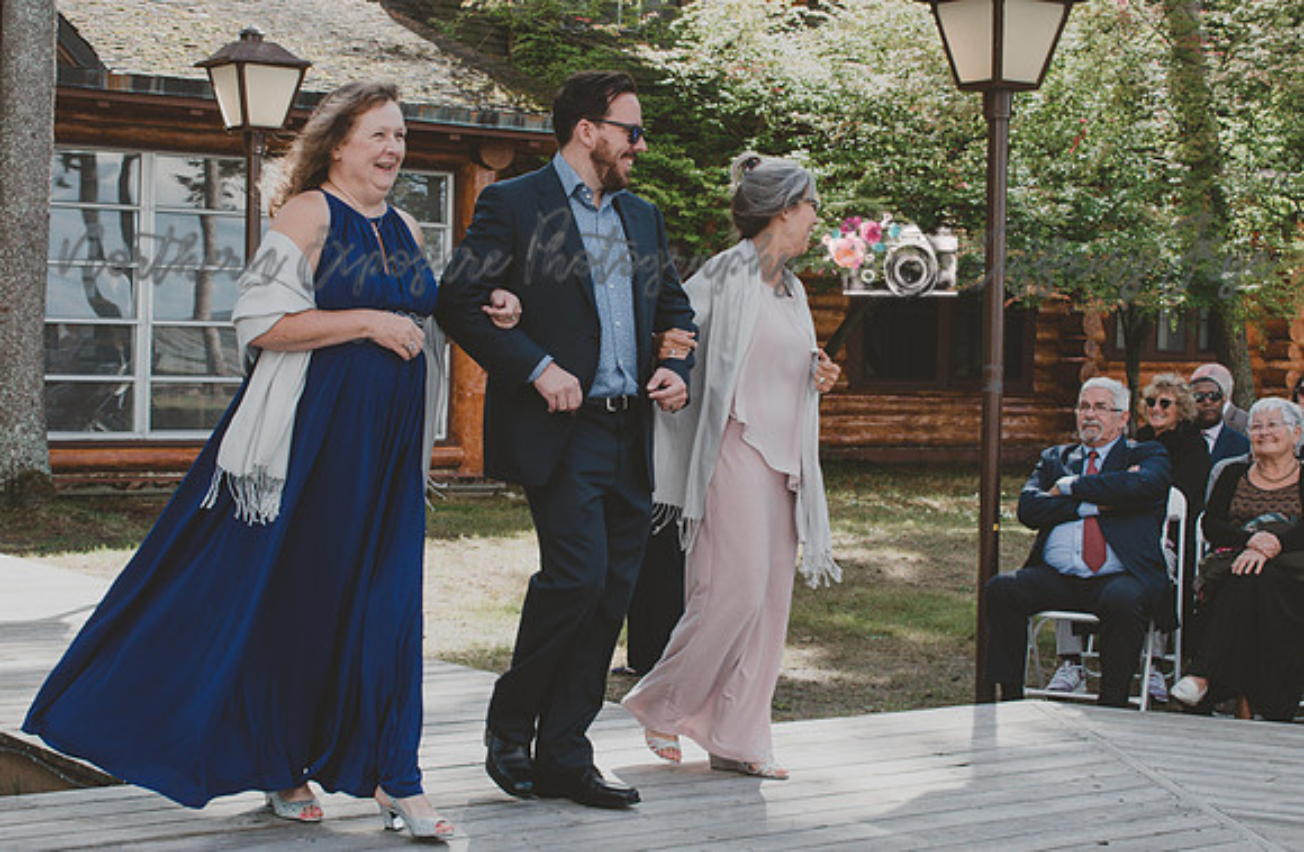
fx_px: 2331
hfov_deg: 31.2
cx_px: 609
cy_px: 388
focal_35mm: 65
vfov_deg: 20.7
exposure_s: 1/250
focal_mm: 40
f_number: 8
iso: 280
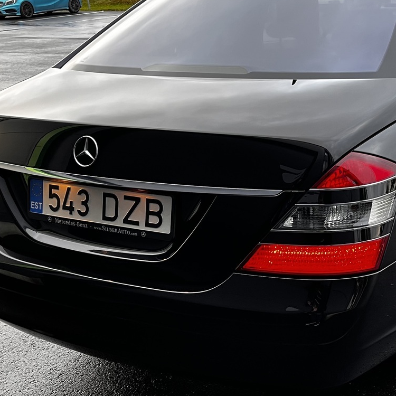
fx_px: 634
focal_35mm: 49
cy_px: 284
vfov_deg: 34.1
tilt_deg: -26.1
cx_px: 252
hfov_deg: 34.5
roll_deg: +3.9
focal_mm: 5.1
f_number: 1.6
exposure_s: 1/50
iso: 80
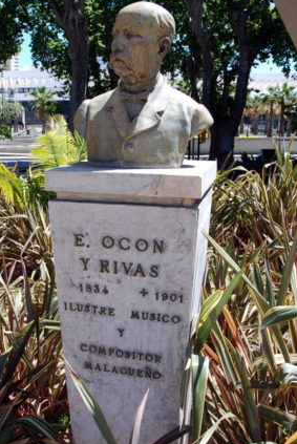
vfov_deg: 49.5
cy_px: 214
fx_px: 481
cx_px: 123
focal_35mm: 39
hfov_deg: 34.2
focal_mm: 22
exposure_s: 1/100
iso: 100
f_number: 8
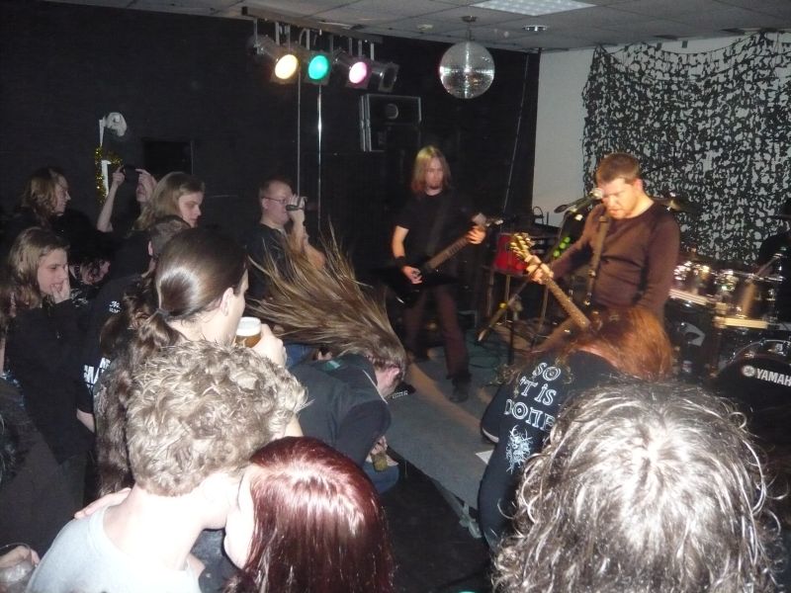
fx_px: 640
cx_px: 396
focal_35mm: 28
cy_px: 296
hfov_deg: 63.4
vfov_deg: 49.7
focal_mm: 4.6
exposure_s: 1/30
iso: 640
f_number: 2.8
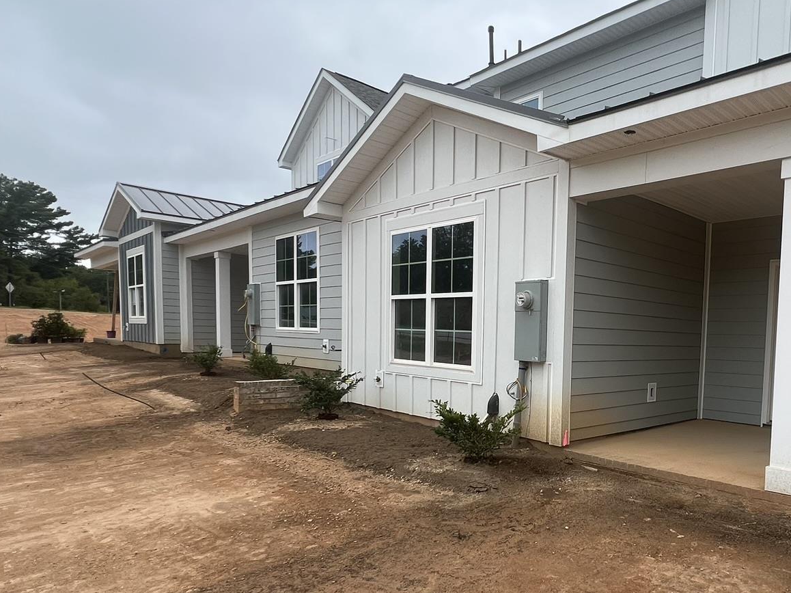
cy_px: 378
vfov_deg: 58.0
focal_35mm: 23
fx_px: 525
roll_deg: -1.6
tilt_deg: -4.5
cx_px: 551
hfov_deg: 70.9
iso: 32
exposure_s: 1/528
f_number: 1.8
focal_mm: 1.57
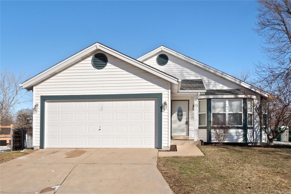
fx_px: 242
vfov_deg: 43.6
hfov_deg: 61.9
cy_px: 97
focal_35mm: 30
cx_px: 146
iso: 400
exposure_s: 1/800
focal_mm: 15
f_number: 8
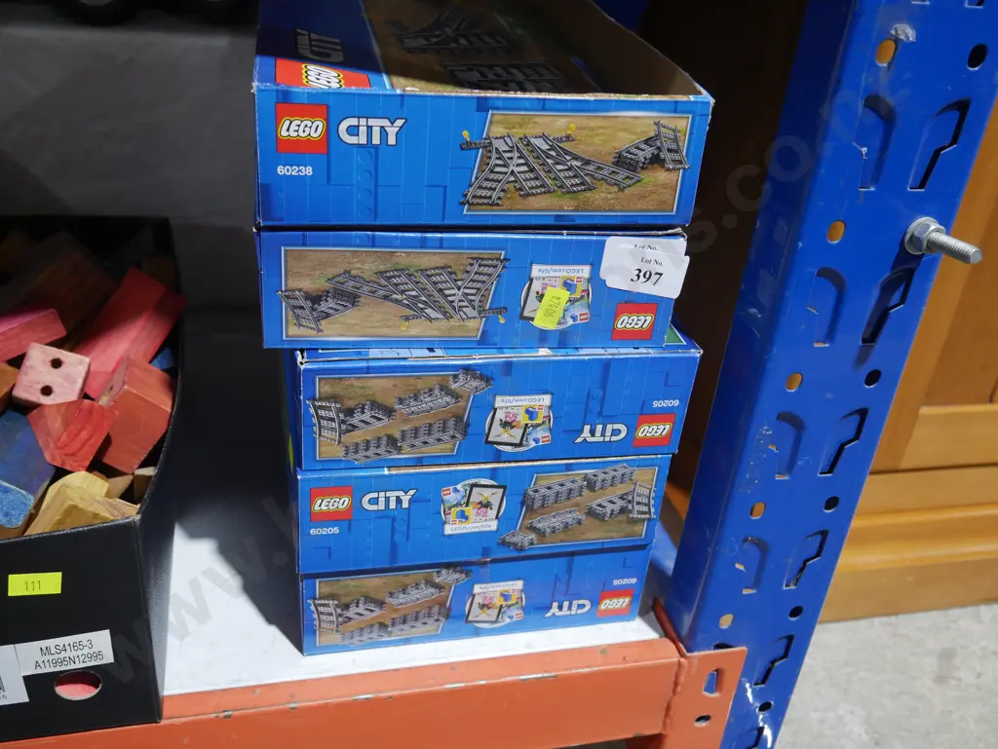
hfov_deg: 53.9
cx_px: 499
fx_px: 981
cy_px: 374
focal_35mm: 34
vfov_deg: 41.8
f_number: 4
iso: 640
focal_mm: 17
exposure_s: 1/60
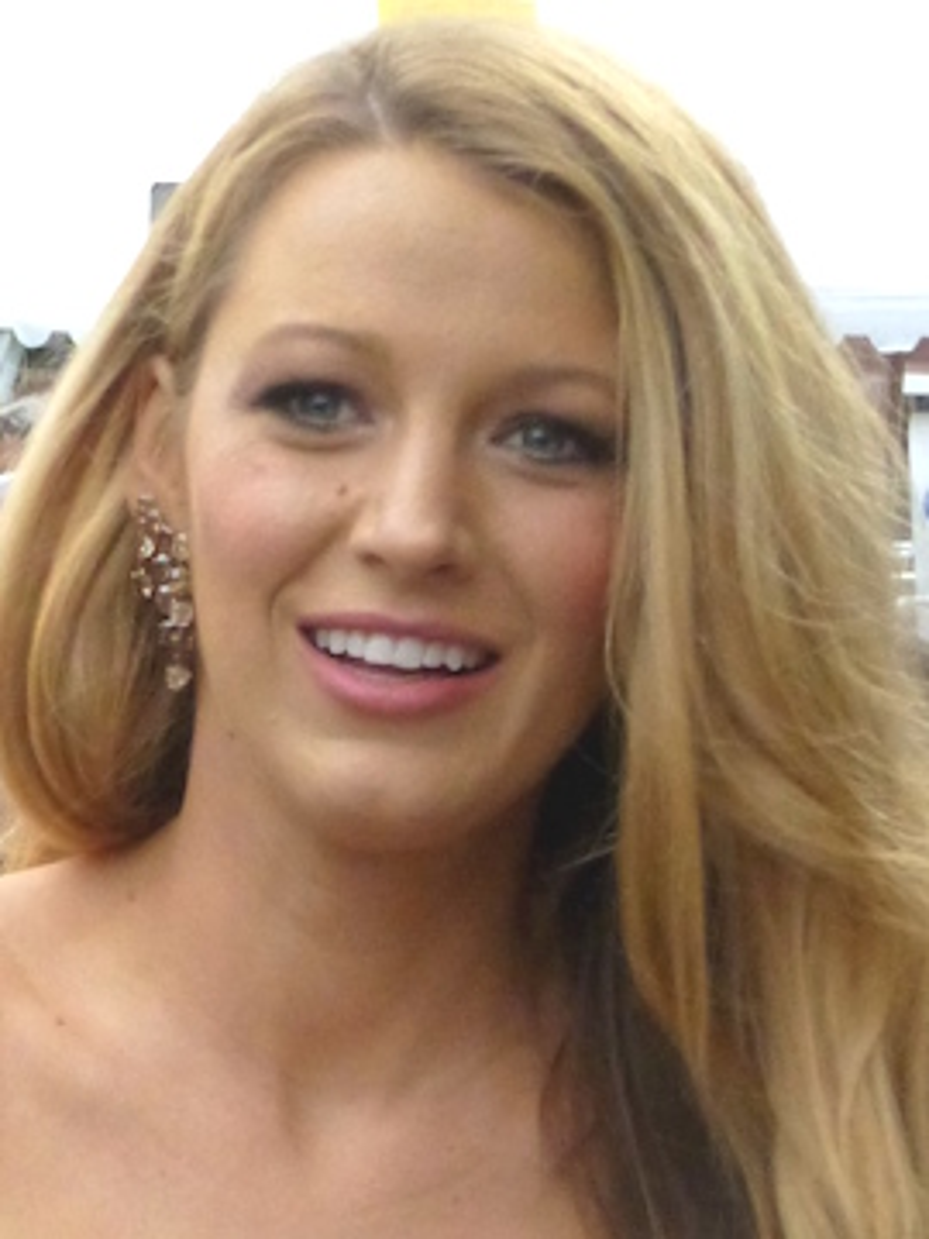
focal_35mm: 66
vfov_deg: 29.4
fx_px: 2362
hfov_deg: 22.3
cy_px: 620
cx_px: 464
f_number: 4.9
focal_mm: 11.7
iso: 640
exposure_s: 1/250
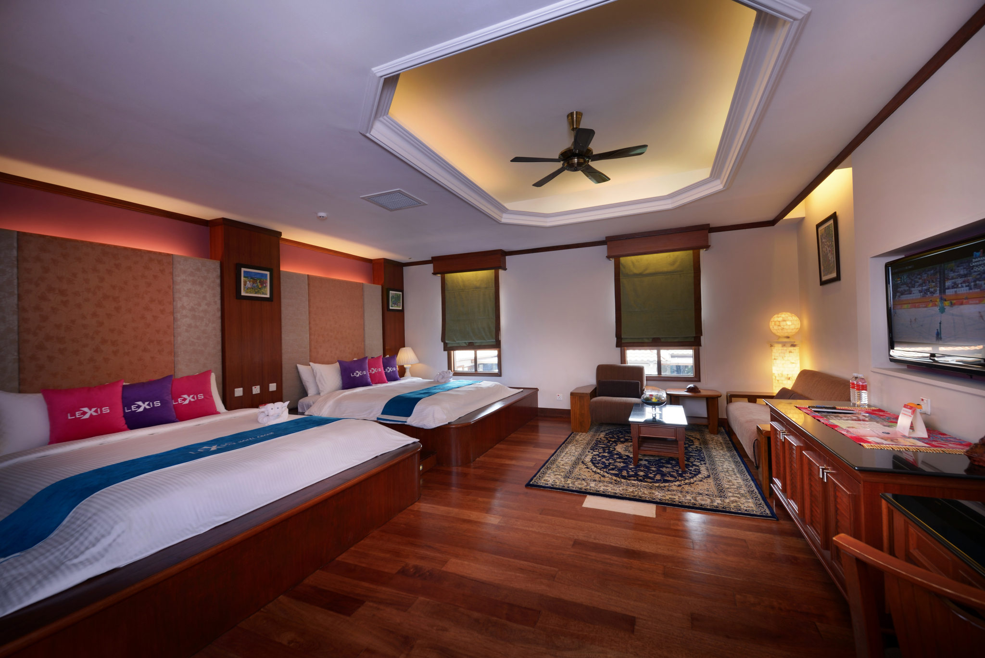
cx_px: 492
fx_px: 411
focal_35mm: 15
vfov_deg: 77.4
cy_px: 329
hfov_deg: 100.4
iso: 200
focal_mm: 15
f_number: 9
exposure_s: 1/8
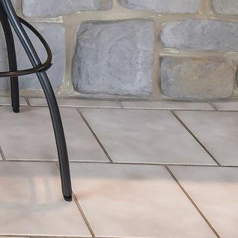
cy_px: -261
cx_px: -190
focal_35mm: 82
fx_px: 638
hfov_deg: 17.3
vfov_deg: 15.8
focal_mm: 10
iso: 250
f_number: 8
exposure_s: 1/7
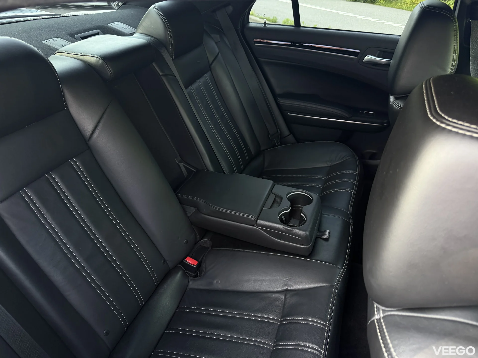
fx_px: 331
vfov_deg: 56.8
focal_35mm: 24
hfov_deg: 71.6
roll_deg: -0.1
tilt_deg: -32.5
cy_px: 179
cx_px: 239
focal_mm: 6.76
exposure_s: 1/97
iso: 200
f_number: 1.78
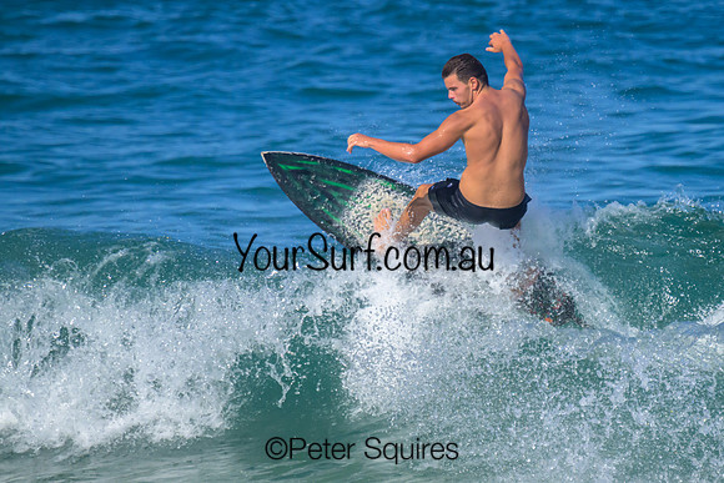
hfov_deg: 2.7
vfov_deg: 1.8
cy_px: 244
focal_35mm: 770
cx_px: 443
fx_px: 15498
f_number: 8
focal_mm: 560
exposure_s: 1/2000
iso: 1600
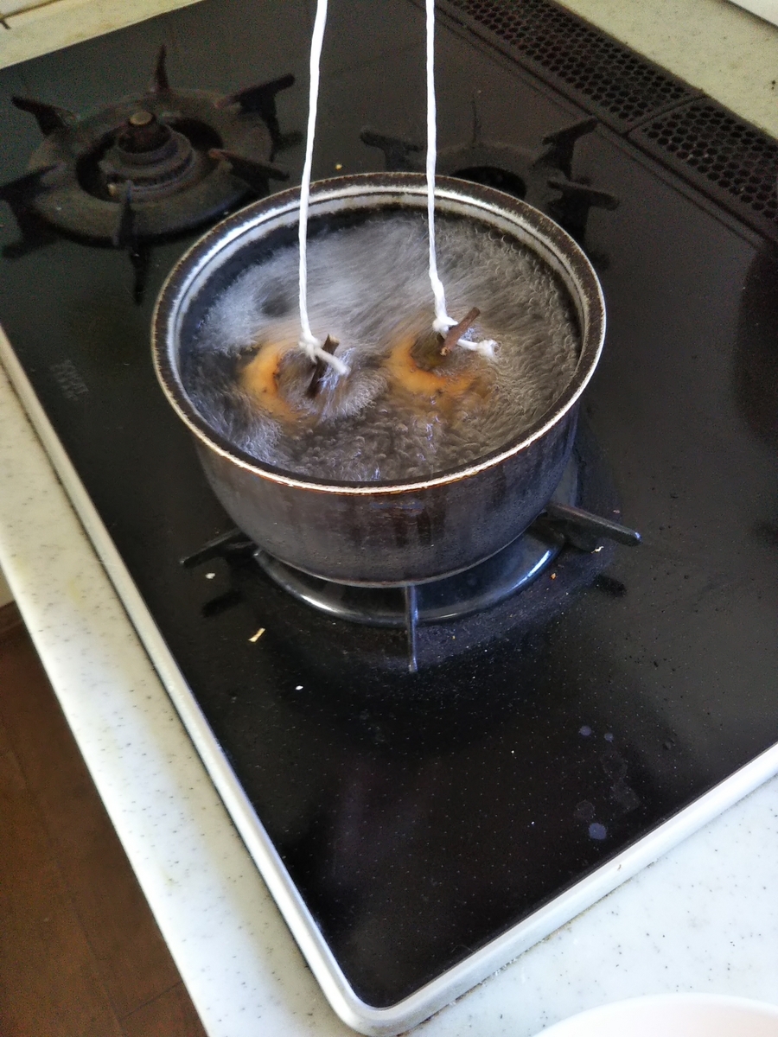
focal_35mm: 30
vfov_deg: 60.0
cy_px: 518
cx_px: 389
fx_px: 899
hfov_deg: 46.8
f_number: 2.2
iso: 125
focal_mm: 4
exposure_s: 1/30
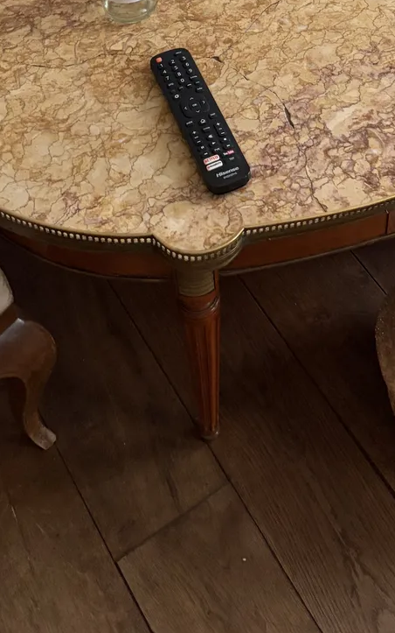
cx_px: 329
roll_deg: -2.3
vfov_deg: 30.1
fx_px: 1050
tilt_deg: -41.2
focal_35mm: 61
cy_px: -59
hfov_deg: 21.0
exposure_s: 1/50
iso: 400
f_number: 1.6
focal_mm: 5.96
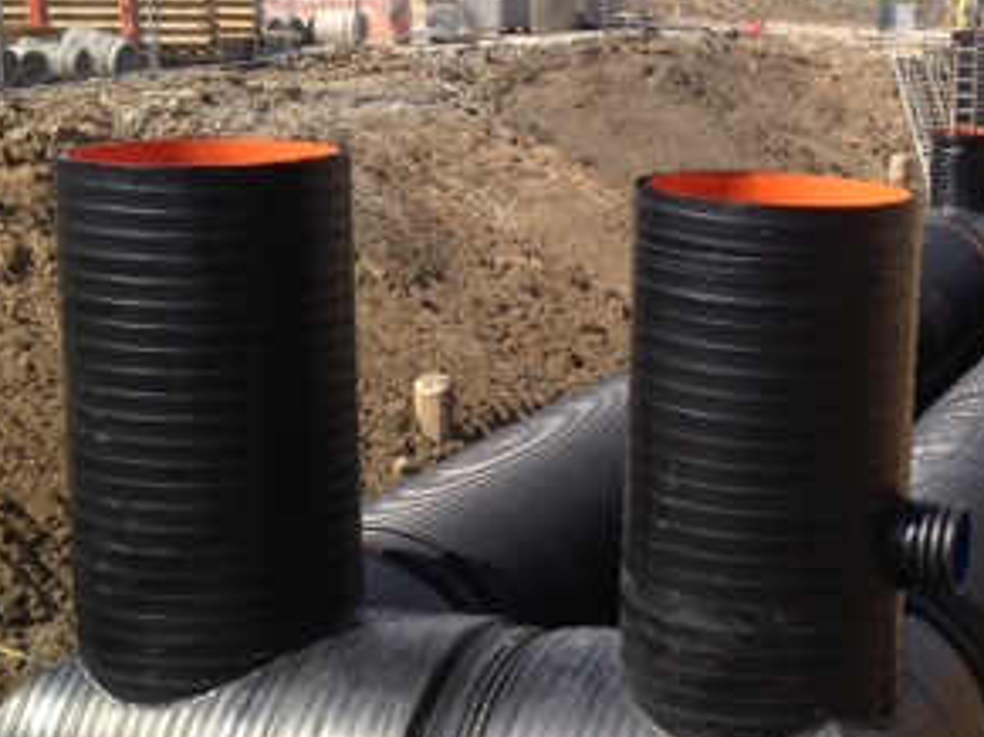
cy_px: 298
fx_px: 2188
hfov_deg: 24.1
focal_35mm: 77
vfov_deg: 19.1
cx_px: 1004
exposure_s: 1/1284
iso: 50
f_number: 2.4
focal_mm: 4.28
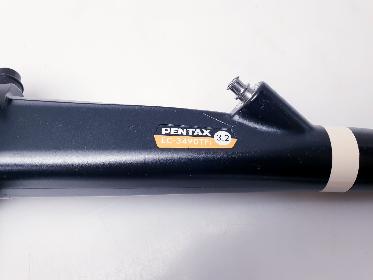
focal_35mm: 26
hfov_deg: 67.3
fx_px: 280
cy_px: 140
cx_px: 186
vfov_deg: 53.1
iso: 50
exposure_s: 1/50
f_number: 2.4
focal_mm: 4.3
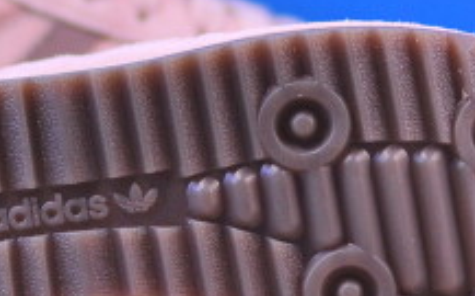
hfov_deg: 7.4
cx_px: 136
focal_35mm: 282
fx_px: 3646
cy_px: -62
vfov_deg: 4.6
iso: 250
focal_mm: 50
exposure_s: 1/320
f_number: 2
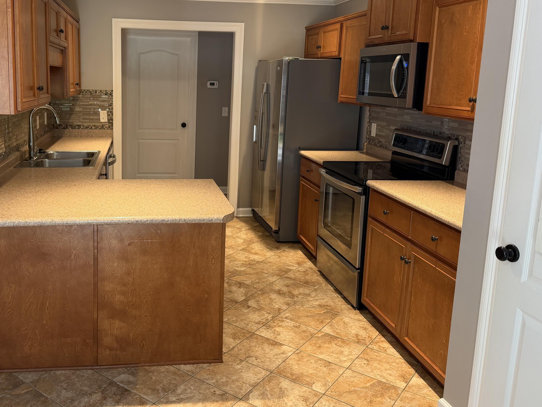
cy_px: 163
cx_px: 192
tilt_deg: -9.0
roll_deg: -0.9
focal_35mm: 32
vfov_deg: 43.9
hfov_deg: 55.9
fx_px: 501
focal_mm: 6.76
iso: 160
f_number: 1.78
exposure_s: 1/60
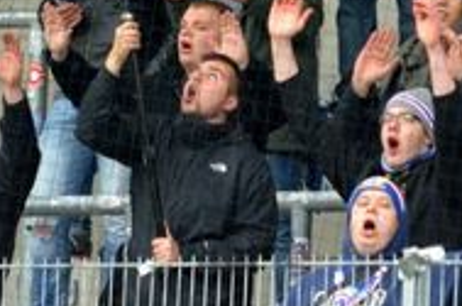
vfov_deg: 1.8
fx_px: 9844
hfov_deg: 2.7
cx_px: 672
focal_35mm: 769
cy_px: 111
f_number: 3.2
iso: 1600
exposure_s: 1/800
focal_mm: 170
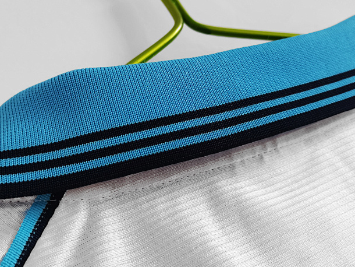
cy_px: 134
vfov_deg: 31.5
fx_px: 472
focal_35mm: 46
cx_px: 175
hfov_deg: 41.2
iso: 200
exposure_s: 1/120
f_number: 1.8
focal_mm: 5.58
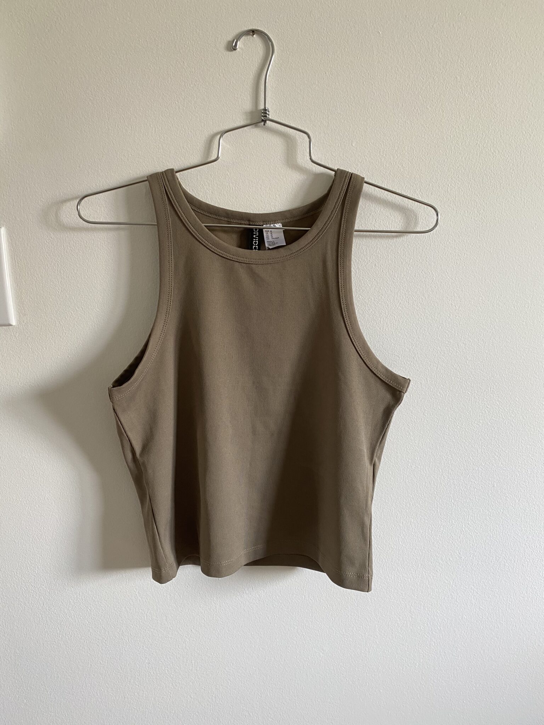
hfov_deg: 53.1
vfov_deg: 67.3
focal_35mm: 26
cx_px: 272
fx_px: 545
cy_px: 362
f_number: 1.8
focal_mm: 4.25
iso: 320
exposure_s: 1/60
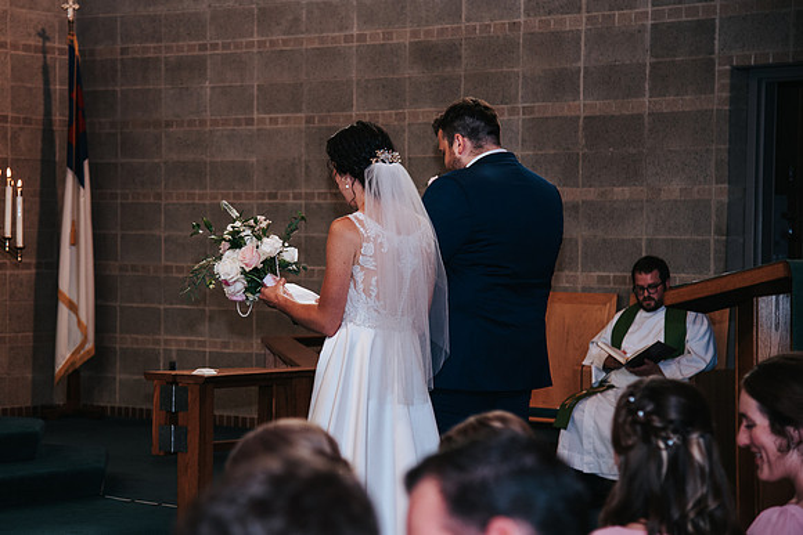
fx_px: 2202
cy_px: 257
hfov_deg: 20.6
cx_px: 324
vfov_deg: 13.9
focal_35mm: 99
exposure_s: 1/200
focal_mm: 82
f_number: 4
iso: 1000
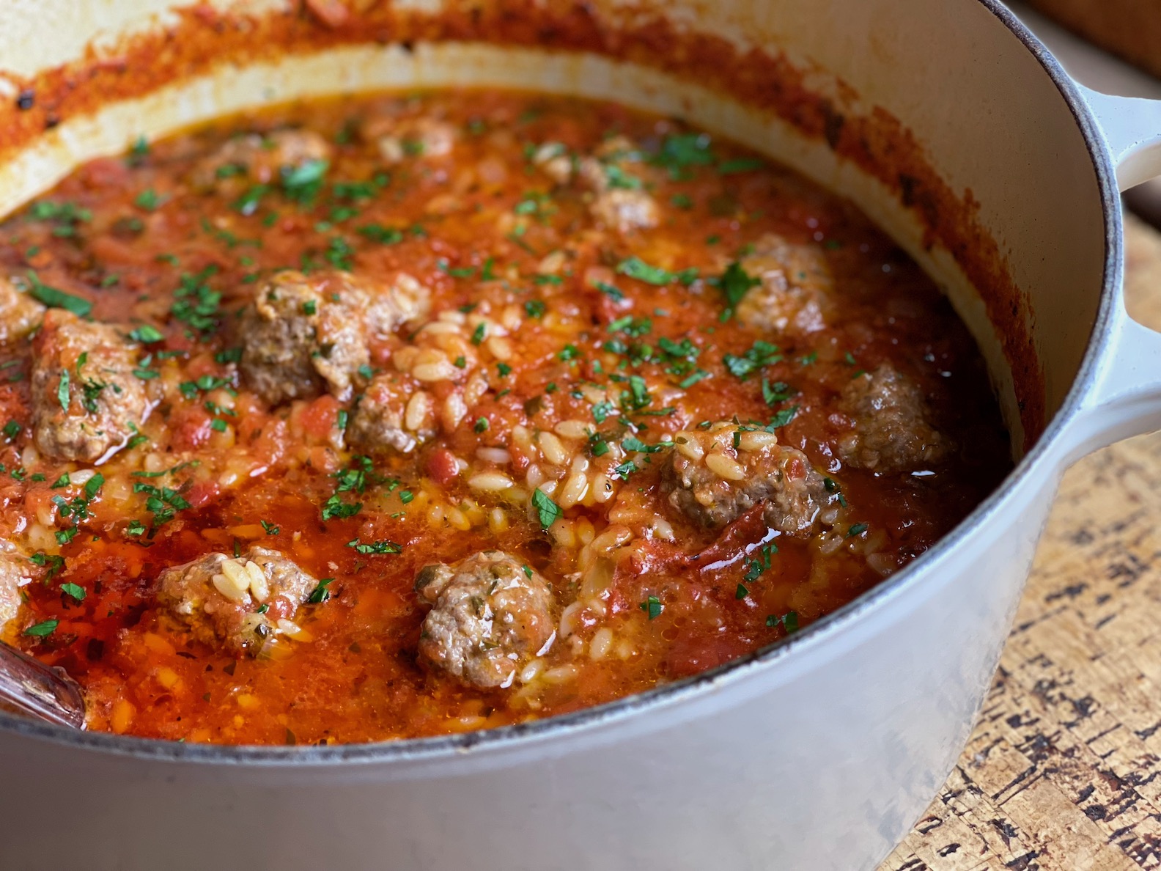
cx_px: 580
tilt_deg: -43.8
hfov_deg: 30.3
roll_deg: +2.5
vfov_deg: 22.9
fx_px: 2147
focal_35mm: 64
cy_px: 436
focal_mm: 7.5
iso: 160
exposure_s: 1/60
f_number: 2.2
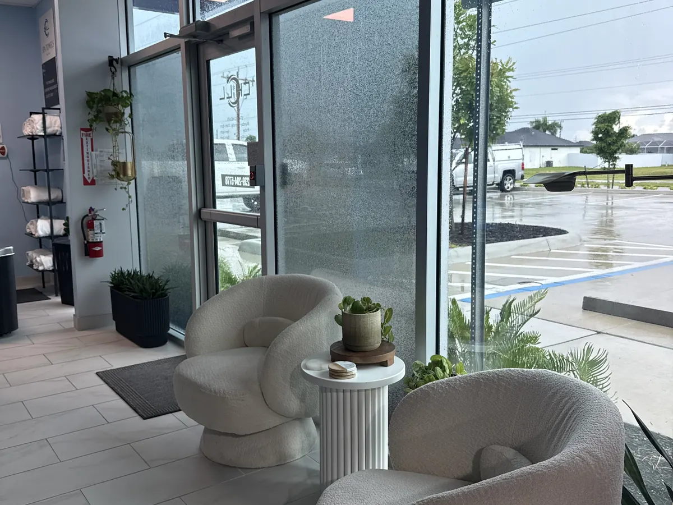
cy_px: 252
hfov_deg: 71.6
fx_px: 467
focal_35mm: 24
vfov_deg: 56.8
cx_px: 336
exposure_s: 1/247
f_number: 1.78
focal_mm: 6.76
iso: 100
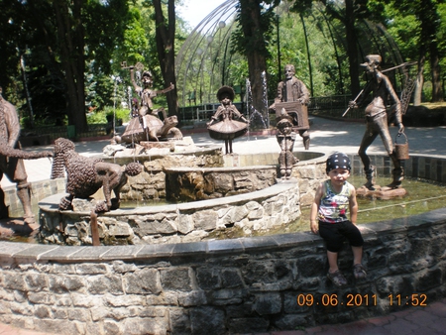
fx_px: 490
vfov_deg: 37.8
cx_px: 223
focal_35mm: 38
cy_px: 168
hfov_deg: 49.0
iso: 64
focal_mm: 6.3
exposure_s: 1/144
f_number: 4.6
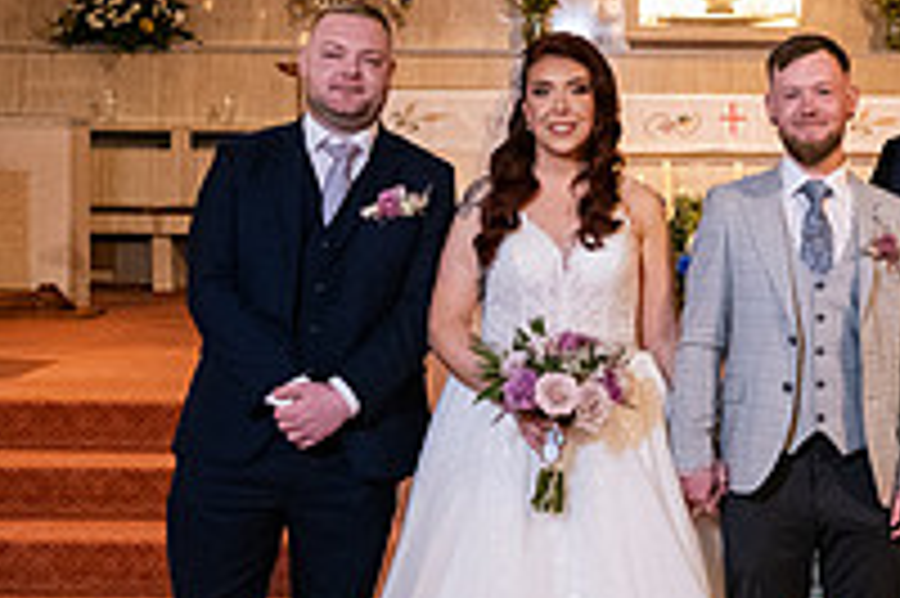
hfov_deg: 21.5
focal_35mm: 93
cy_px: 205
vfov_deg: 14.7
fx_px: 2323
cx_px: 788
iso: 2000
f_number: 5
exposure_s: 1/160
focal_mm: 32
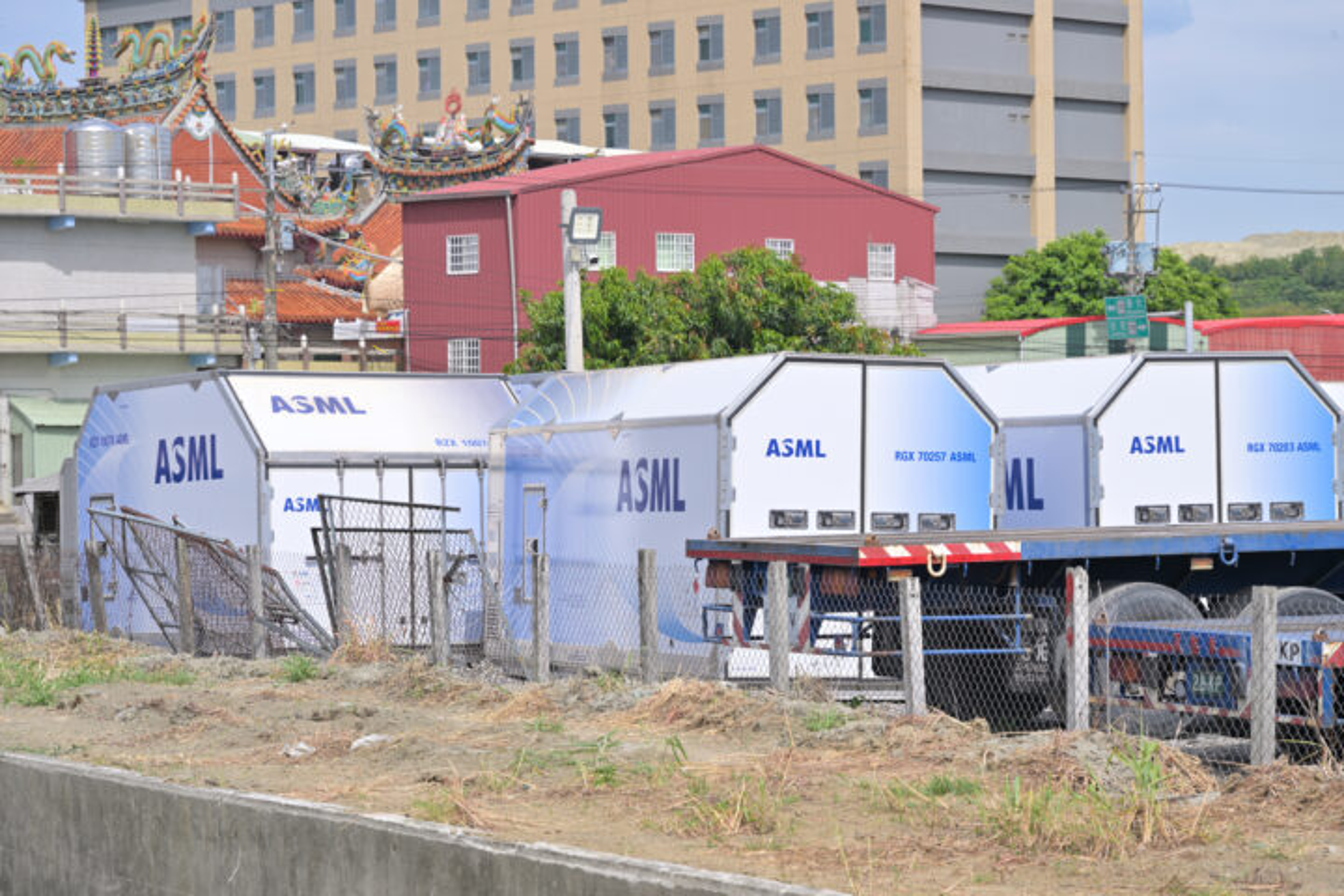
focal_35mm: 105
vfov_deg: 13.0
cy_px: 448
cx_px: 672
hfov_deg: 19.5
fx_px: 3920
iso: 64
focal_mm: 105
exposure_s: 1/200
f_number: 8
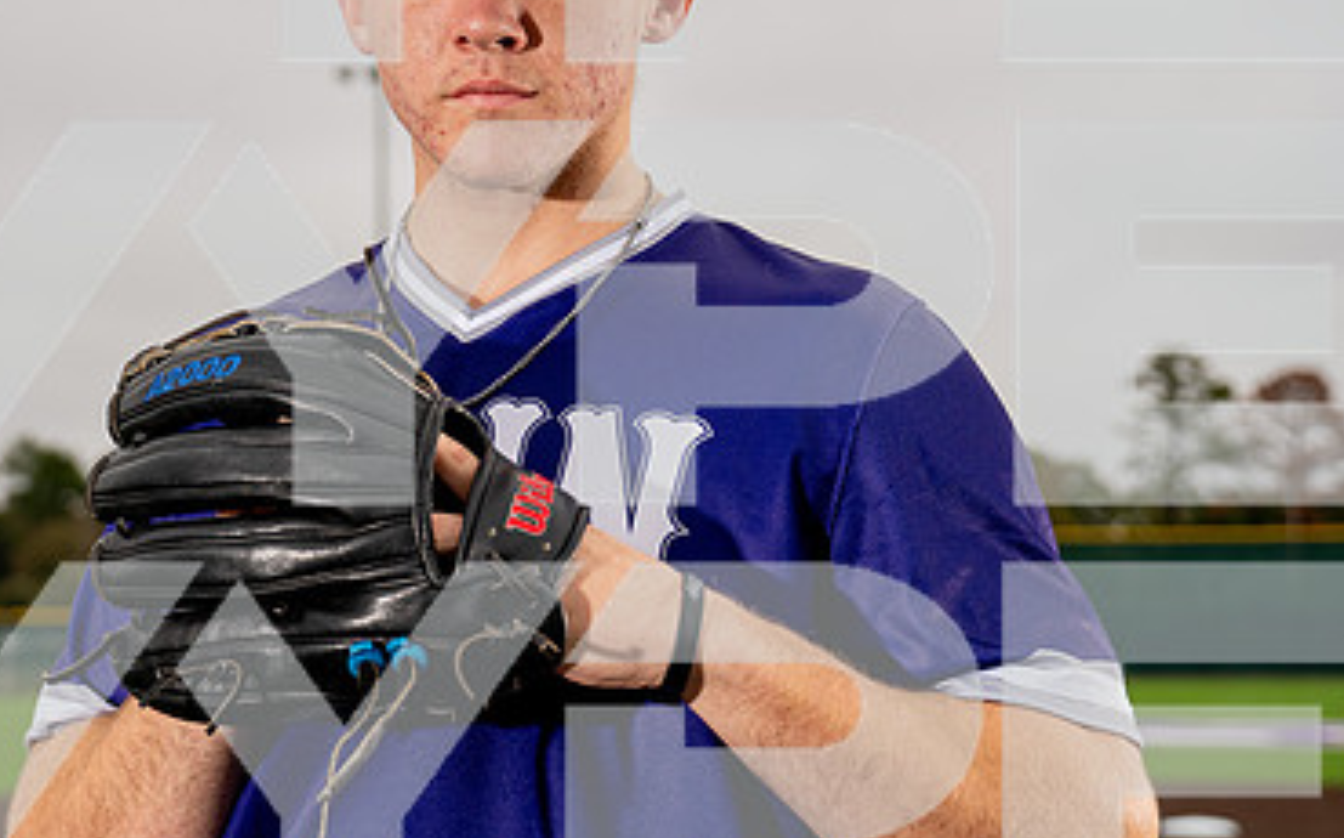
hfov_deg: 26.7
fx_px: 2818
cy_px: 315
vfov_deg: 16.9
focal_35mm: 77
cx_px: 506
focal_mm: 48
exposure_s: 1/1250
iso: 100
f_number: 4
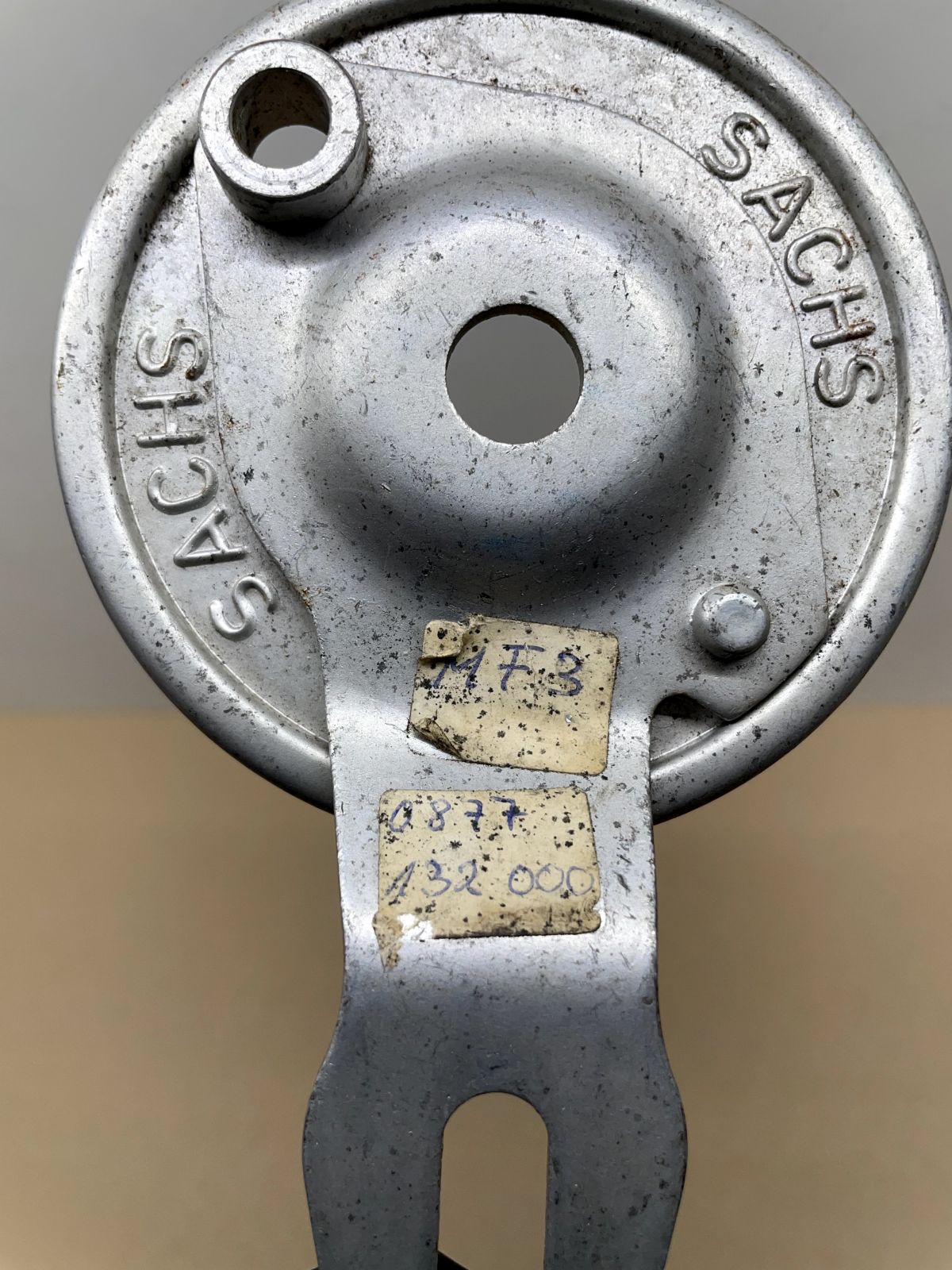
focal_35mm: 26
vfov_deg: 67.3
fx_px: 953
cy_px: 635
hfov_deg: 53.1
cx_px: 476
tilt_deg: -53.2
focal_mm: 4.2
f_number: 1.6
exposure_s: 1/213
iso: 32
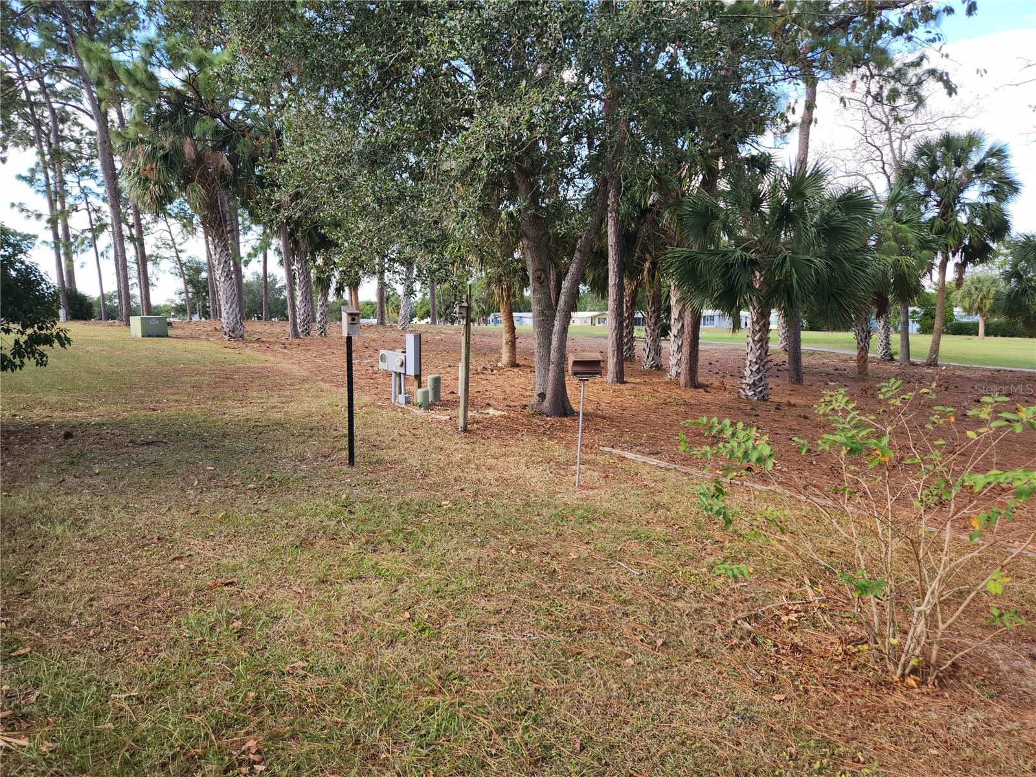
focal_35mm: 23
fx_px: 688
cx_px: 518
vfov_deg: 58.9
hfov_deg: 73.9
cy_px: 388
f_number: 1.8
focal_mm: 5.4
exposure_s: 1/242
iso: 20
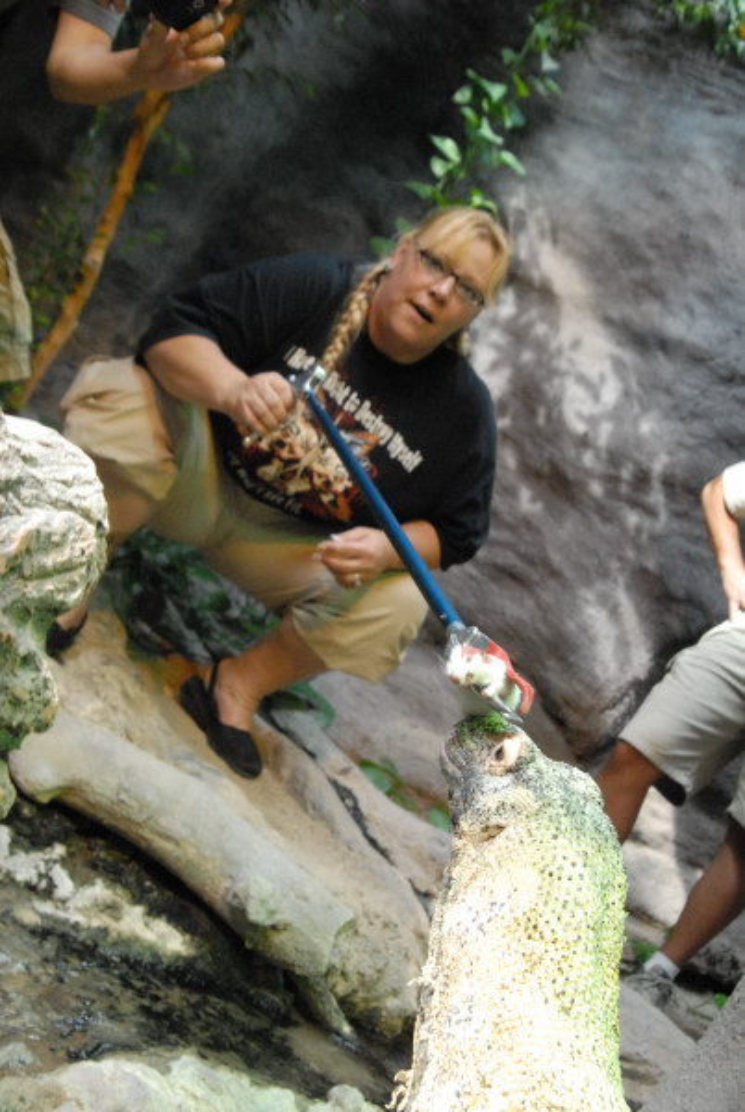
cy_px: 556
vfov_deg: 46.3
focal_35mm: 42
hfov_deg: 32.0
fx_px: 1299
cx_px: 372
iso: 1600
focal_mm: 28
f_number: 5.6
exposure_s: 1/125
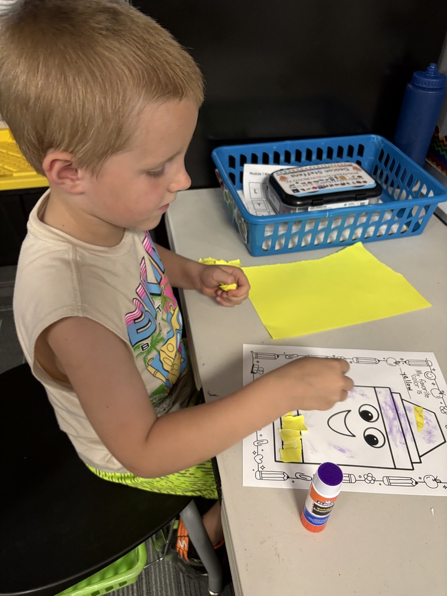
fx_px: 448
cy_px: 298
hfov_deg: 53.1
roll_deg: -1.0
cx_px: 224
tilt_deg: -41.1
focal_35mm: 26
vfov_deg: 67.3
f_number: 1.6
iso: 250
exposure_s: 1/60
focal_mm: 5.96
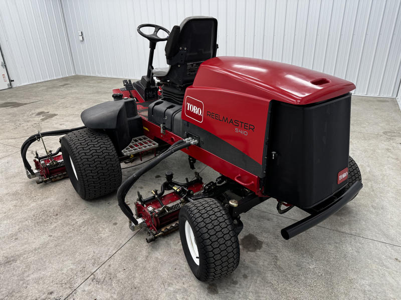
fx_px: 278
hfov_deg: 71.6
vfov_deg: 56.8
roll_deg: +1.5
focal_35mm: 24
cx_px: 200
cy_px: 150
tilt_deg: -25.4
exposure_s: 1/120
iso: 125
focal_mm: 6.76
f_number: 1.78
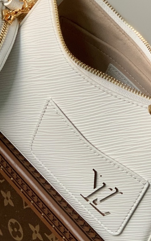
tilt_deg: -38.8
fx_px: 869
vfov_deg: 15.8
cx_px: 72
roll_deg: -21.1
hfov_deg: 9.9
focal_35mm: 132
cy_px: 98
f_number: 2.4
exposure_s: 1/122
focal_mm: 6
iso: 80
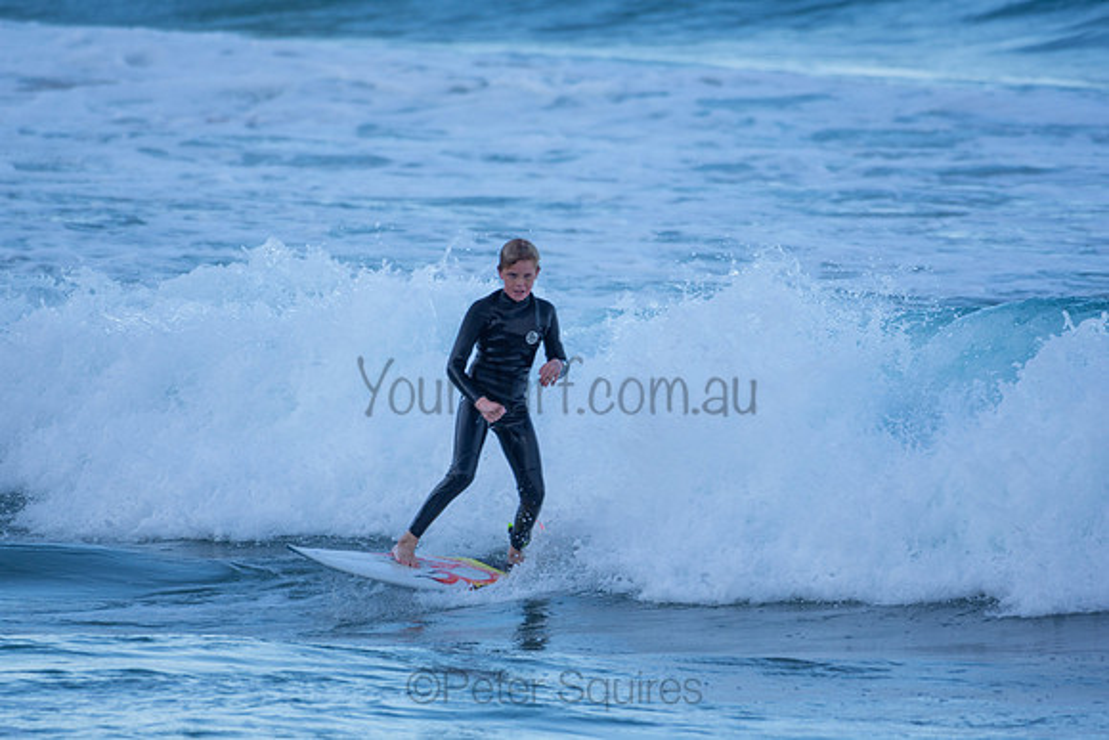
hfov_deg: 2.7
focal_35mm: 750
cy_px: 370
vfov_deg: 1.8
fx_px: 23108
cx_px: 554
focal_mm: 500
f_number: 5.6
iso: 160
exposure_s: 1/500
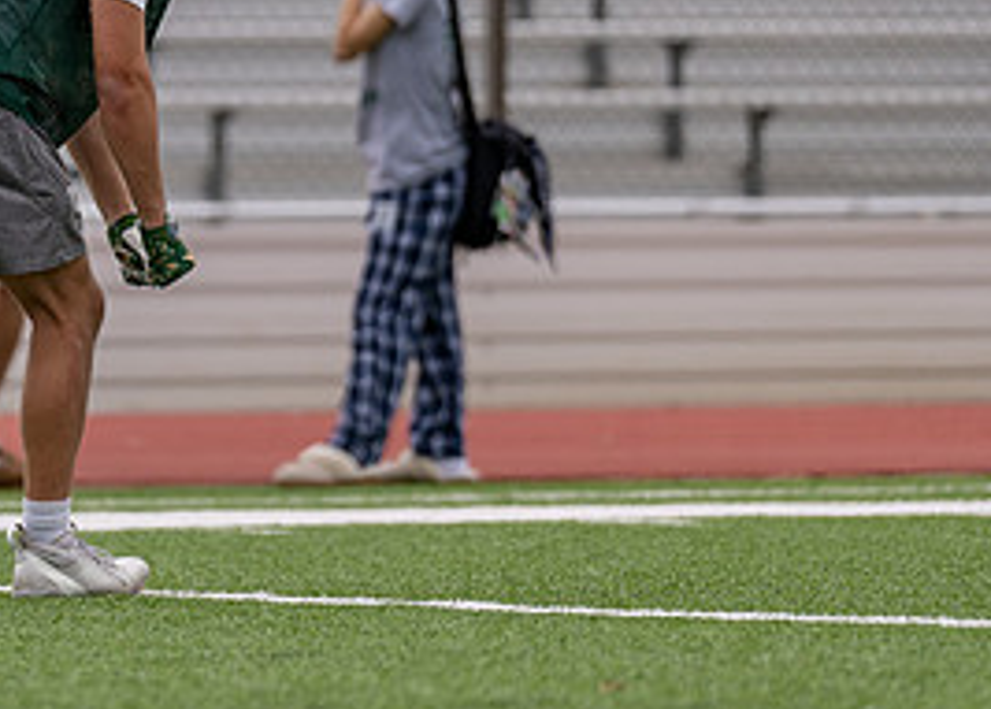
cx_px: 54
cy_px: 70
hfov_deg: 3.1
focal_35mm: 641
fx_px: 18050
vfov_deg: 2.2
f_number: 2.8
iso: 125
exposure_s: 1/2500
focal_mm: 200
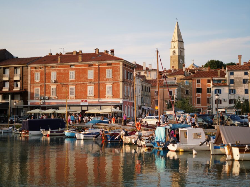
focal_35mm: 55
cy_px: 94
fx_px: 397
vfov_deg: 26.6
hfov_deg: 34.9
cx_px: 124
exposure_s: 1/1600
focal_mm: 50
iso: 100
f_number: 1.8
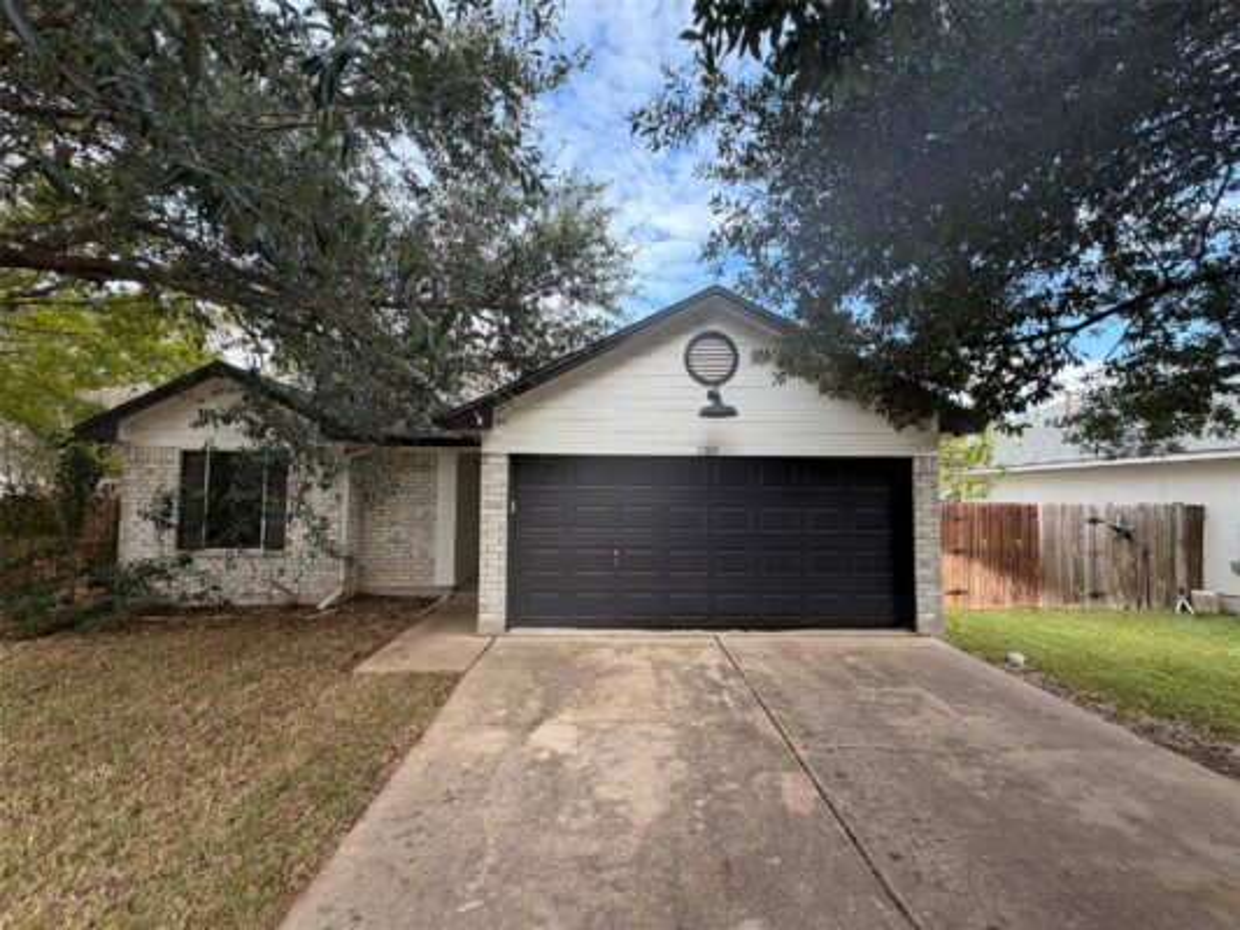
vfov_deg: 85.7
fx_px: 502
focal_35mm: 14
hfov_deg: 102.1
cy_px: 465
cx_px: 620
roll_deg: -0.3
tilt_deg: +4.2
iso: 40
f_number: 2.2
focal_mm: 2.22
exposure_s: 1/228
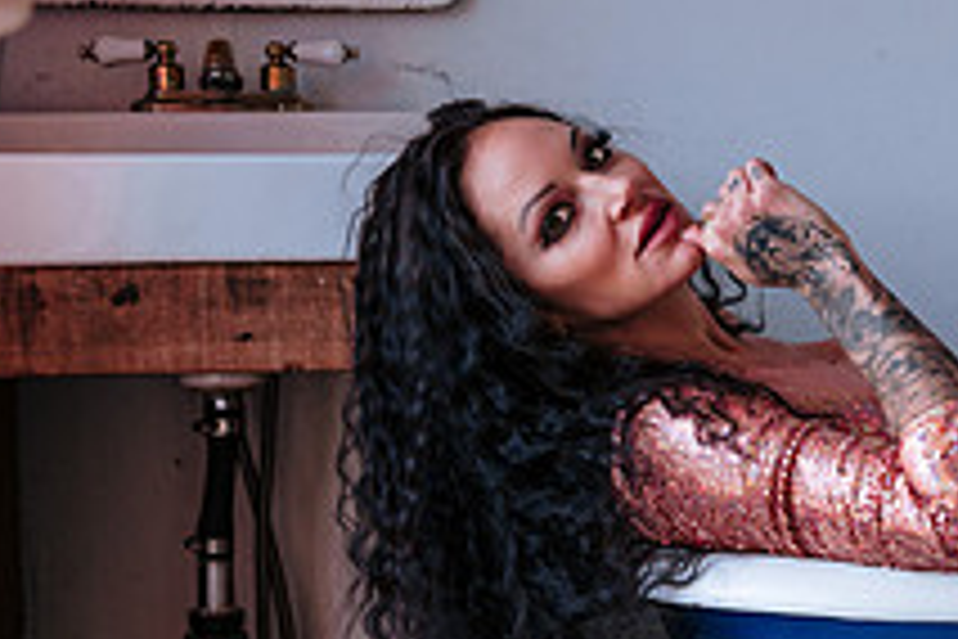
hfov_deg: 21.7
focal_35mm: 89
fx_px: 2368
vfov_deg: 15.4
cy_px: 320
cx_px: 1056
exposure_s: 1/250
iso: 64
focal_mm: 31
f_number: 3.2
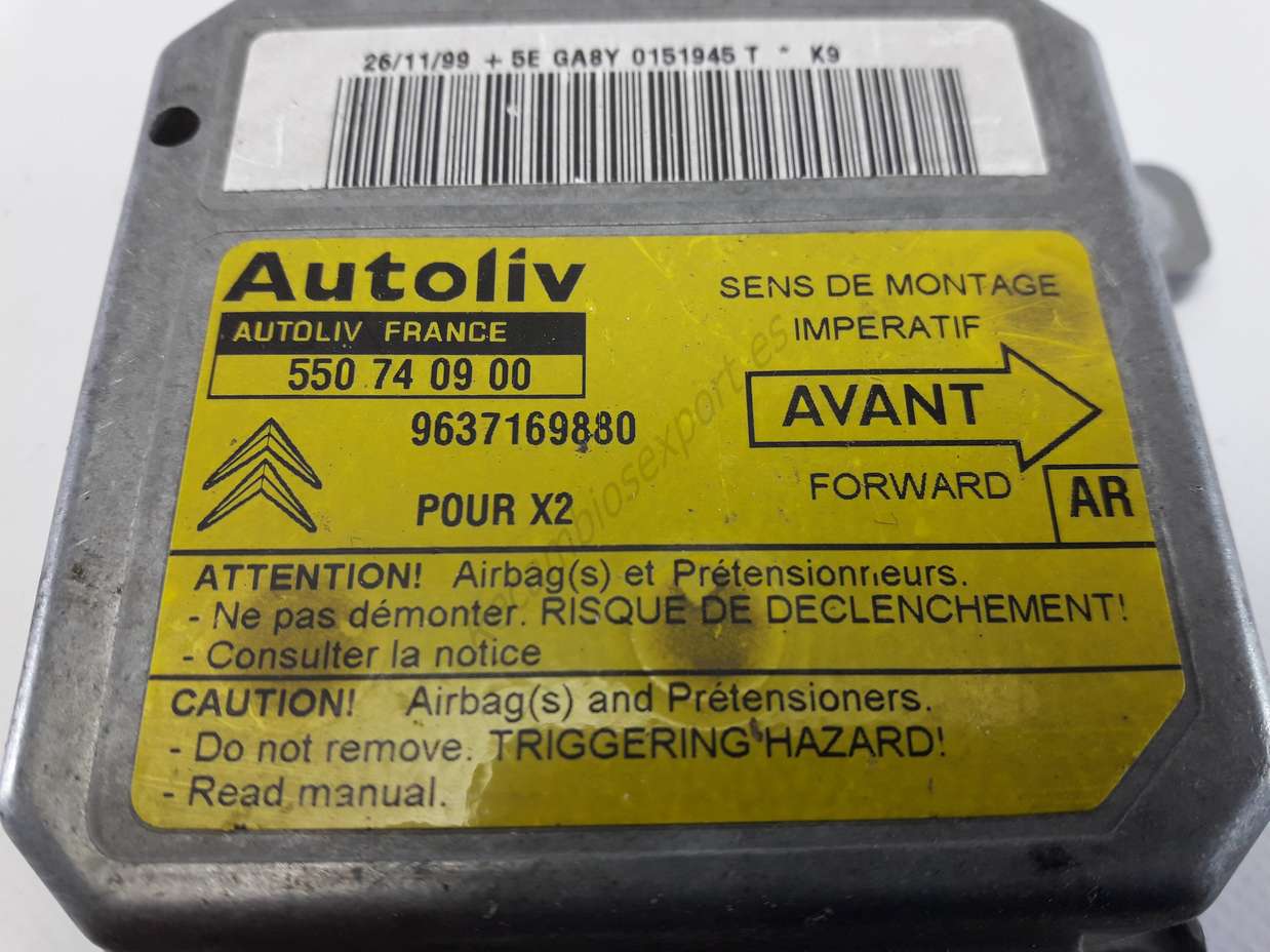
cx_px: 635
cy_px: 476
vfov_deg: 49.7
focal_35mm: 28
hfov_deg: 63.5
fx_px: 1027
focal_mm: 3.7
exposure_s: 1/50
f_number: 1.9
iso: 64
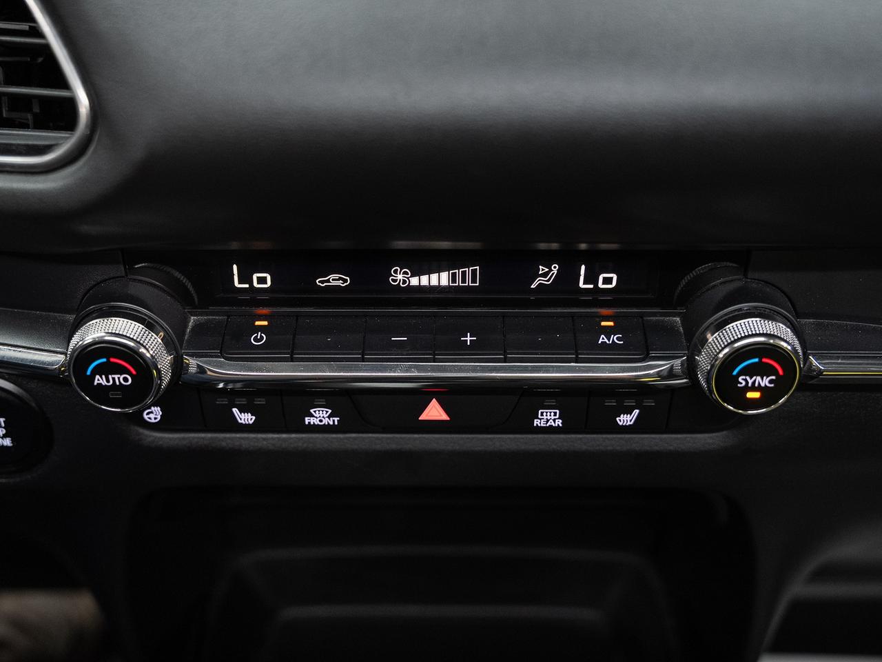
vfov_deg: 36.2
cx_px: 437
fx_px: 1010
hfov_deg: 47.2
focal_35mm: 40
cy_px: 380
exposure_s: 1/40
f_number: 3.5
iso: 1000
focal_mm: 31.4
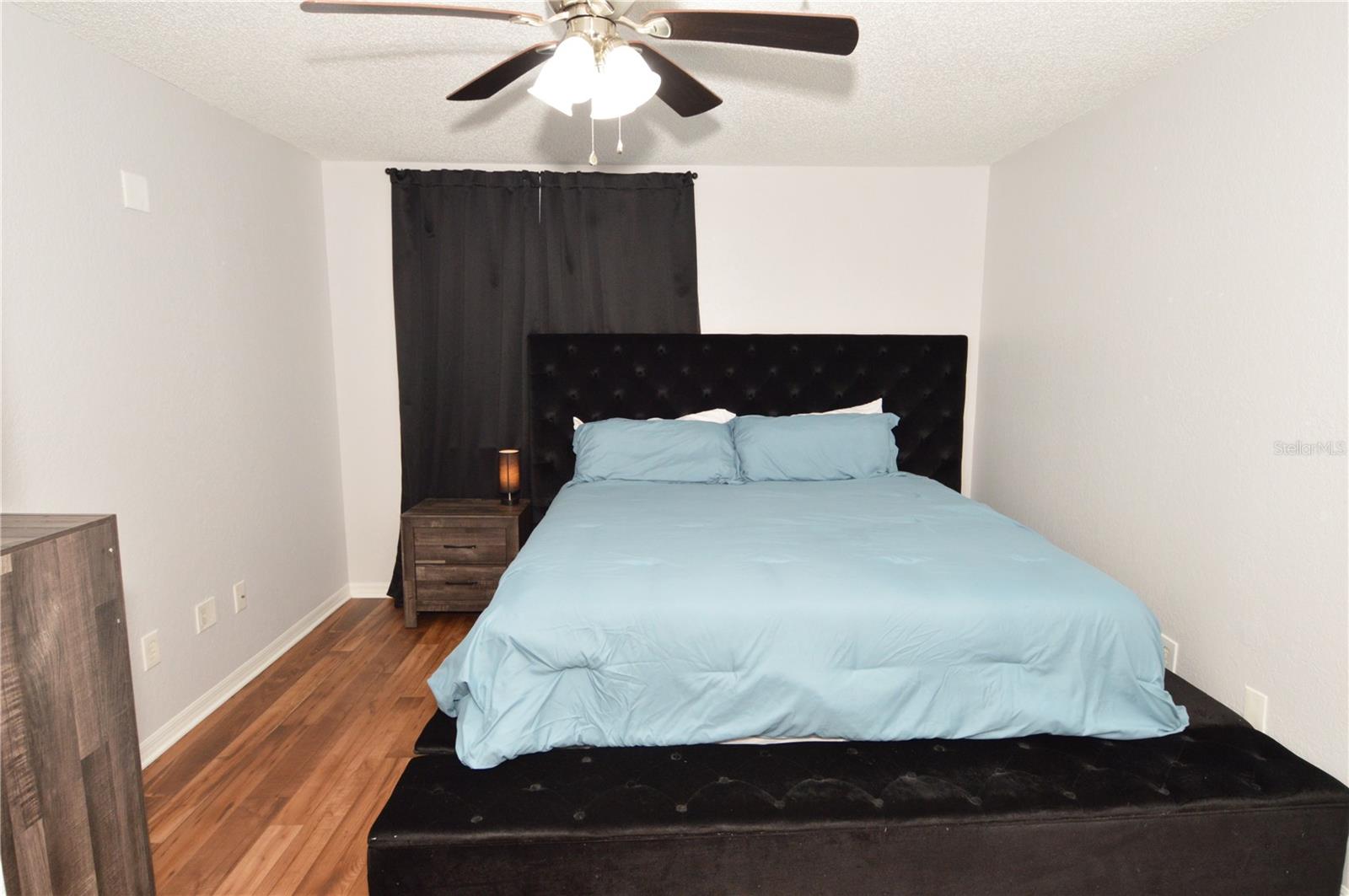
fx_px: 674
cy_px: 448
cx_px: 674
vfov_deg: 67.3
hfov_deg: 90.1
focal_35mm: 18
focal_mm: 12
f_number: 8
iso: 800
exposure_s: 1/50
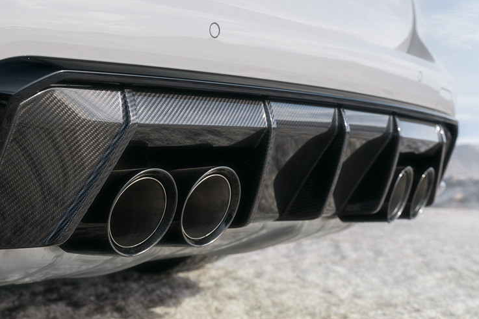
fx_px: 758
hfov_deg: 34.9
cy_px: 170
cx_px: 182
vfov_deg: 23.8
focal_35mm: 57
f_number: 5
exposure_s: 1/320
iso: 250
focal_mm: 35
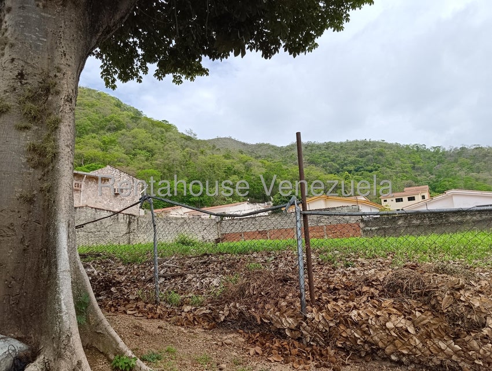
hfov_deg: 73.8
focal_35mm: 23
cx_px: 246
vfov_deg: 59.0
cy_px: 186
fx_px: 327
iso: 50
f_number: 1.7
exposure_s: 1/613
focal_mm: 6.11
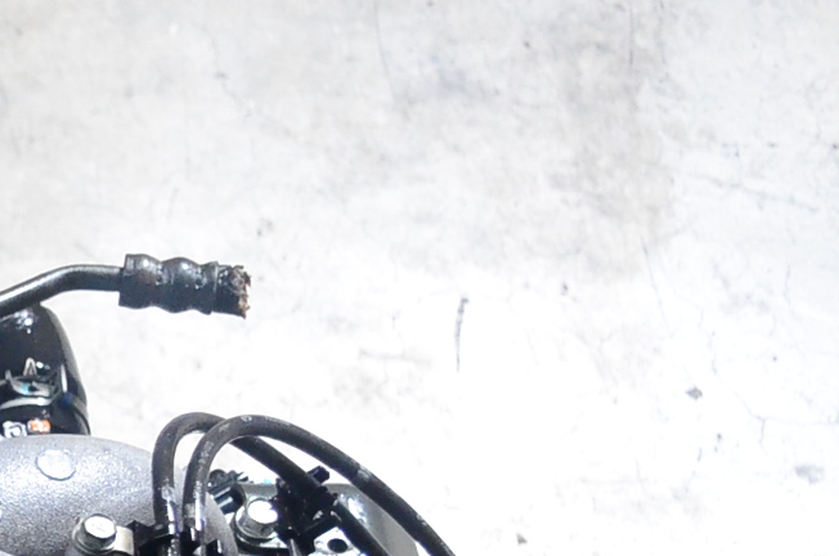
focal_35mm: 136
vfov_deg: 9.7
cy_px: 892
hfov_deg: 13.5
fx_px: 3163
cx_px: -670
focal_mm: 24
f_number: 4
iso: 2500
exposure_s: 1/60
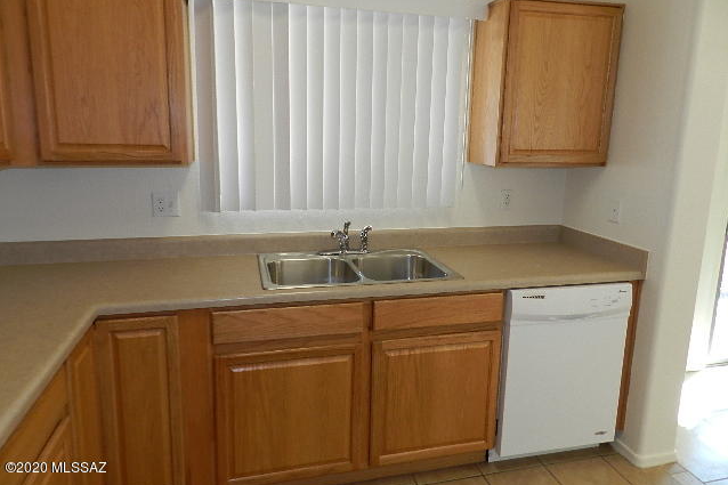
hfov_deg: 73.8
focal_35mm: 24
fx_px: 485
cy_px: 217
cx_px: 364
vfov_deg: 53.0
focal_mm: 4
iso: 160
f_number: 3.4
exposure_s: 1/50
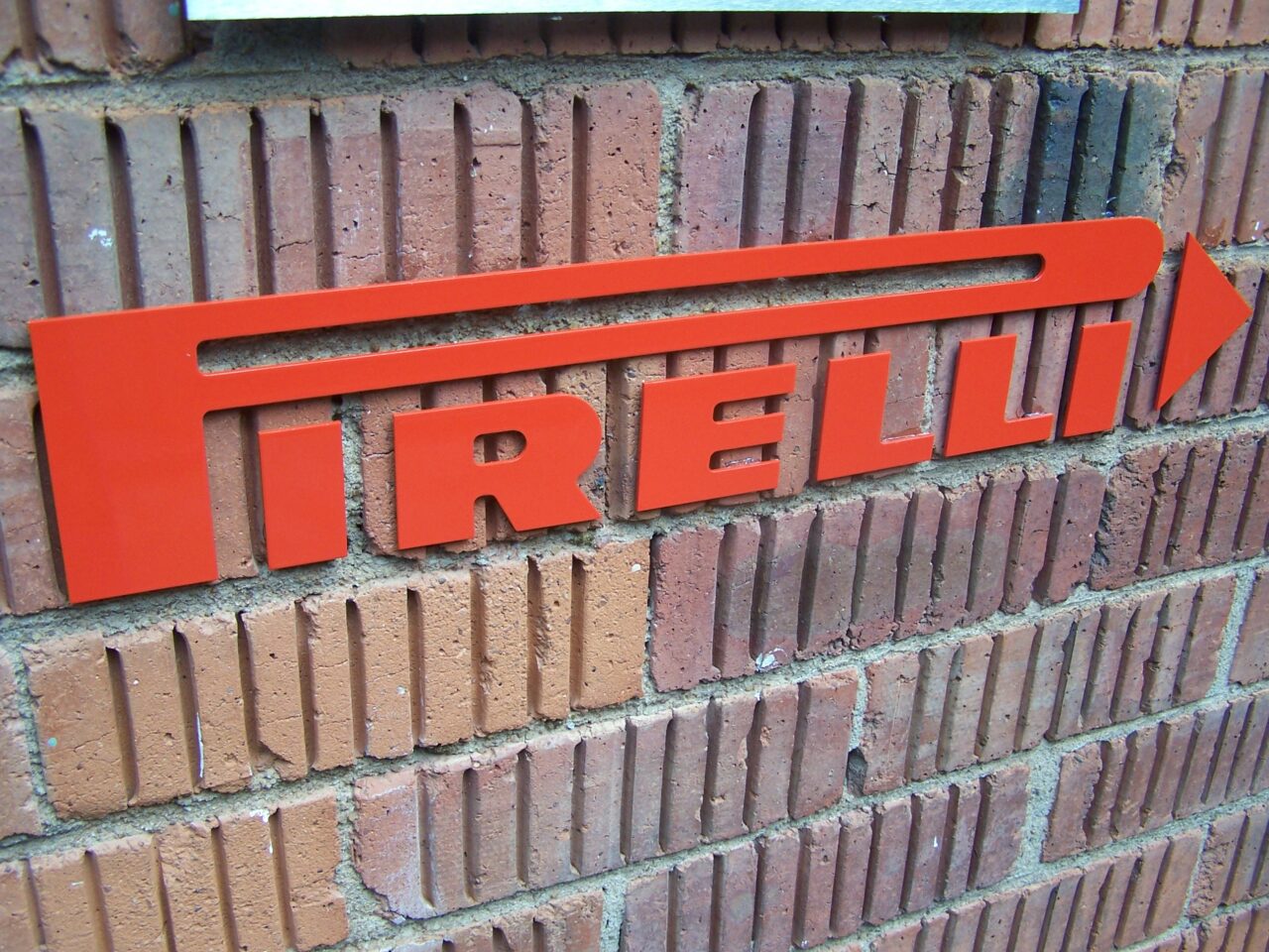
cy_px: 476
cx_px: 634
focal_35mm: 38
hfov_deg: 49.0
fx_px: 1393
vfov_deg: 37.7
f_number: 2.8
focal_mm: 6.3
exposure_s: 1/250
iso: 100
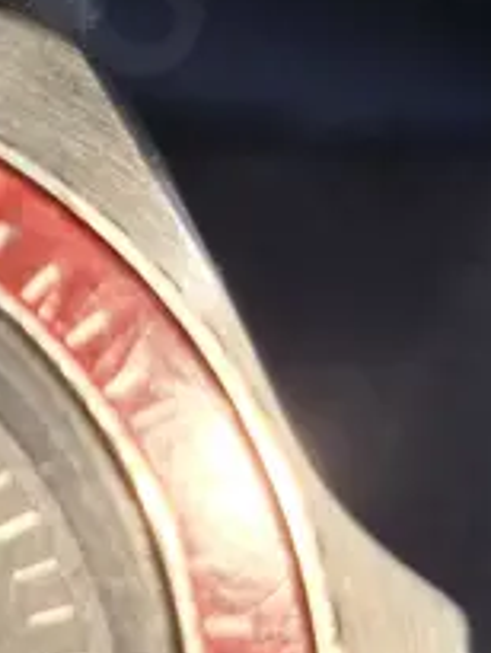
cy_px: 538
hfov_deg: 12.2
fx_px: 2173
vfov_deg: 17.0
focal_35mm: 115
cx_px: -258
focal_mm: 5.54
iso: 320
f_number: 1.8
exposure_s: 1/50
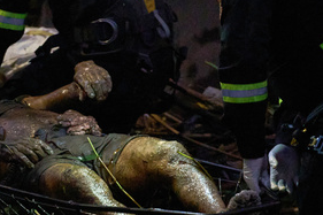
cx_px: 70
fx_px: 6528
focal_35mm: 728
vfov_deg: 1.9
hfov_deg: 2.8
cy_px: 102
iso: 10000
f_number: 2.8
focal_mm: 200
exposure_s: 1/250
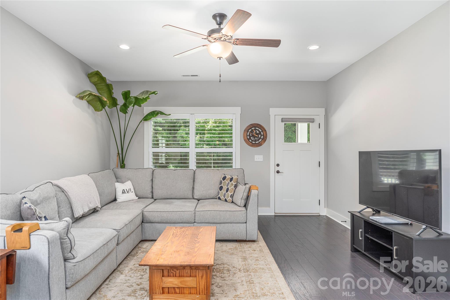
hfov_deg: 84.0
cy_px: 150
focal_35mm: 20
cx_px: 225
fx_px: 250
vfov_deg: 61.9
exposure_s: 1/60
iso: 320
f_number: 8
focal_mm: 20
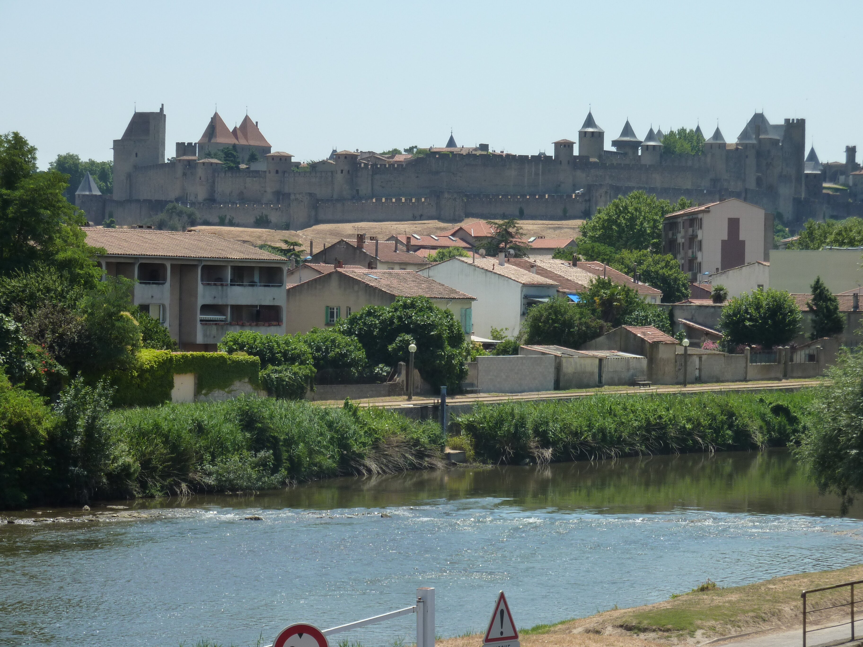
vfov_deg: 12.5
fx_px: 2967
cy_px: 324
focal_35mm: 119
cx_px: 432
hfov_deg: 16.6
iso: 125
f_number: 5.6
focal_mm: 19.5
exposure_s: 1/500
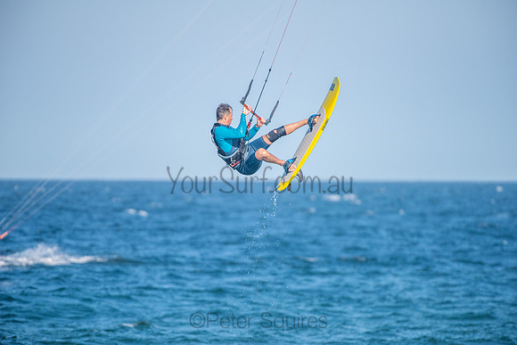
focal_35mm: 500
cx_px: 258
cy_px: 172
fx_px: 7182
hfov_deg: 4.1
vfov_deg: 2.8
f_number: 5.6
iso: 560
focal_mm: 500
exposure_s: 1/4000
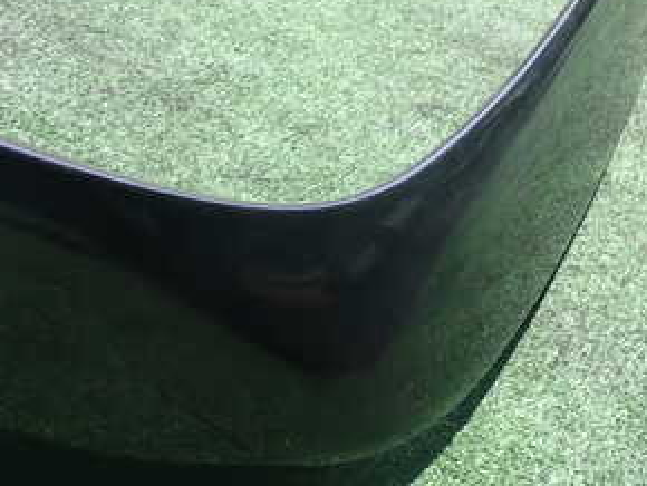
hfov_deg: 31.2
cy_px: 221
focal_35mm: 62
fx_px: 1160
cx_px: 330
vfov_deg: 23.7
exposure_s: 1/320
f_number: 3.2
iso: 100
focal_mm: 5.4
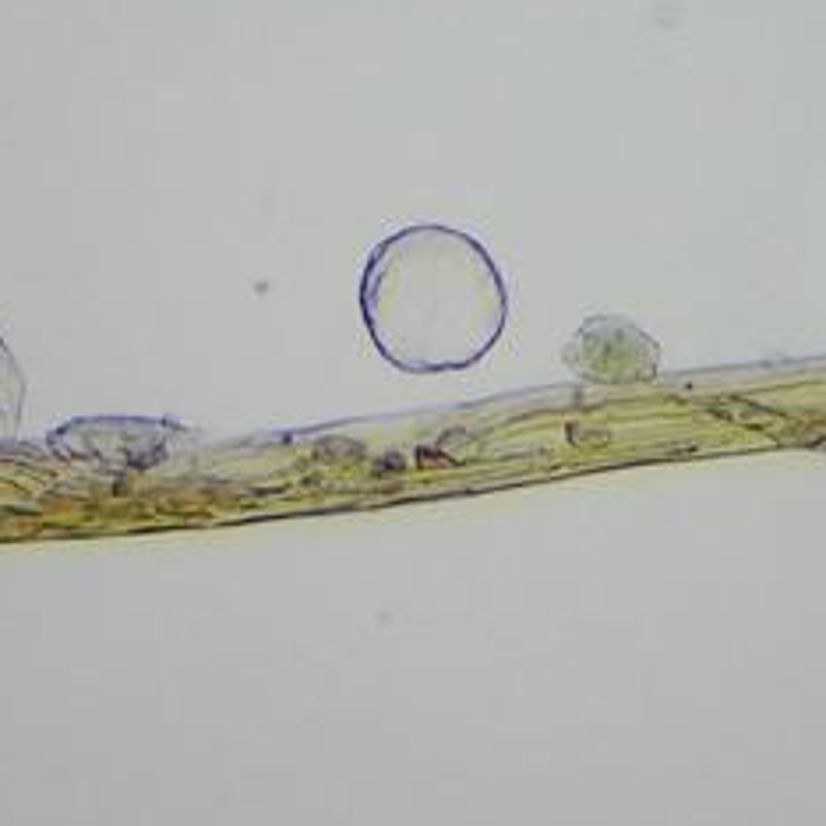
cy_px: 469
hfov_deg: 9.7
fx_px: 4832
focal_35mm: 179
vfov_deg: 9.8
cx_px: 916
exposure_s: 1/160
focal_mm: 13.47
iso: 160
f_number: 4.2
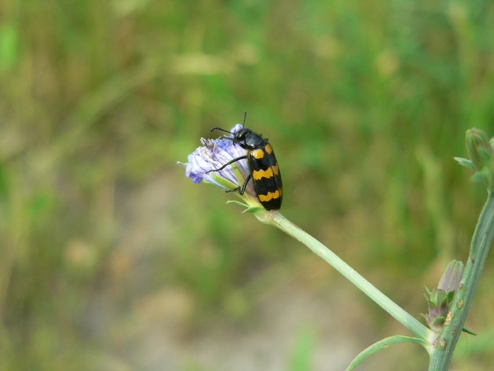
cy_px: 186
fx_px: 1427
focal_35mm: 100
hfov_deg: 19.6
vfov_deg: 14.8
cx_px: 247
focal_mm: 16.6
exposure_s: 1/160
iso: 80
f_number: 3.7
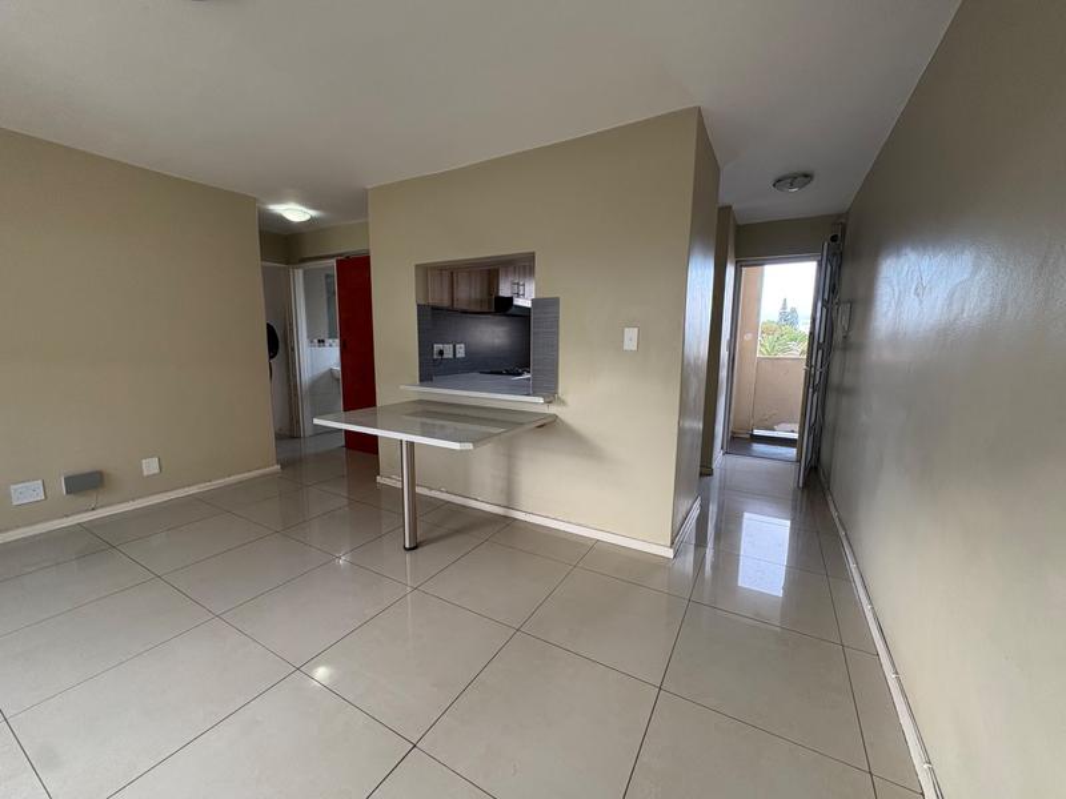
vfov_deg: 85.7
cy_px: 400
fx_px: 431
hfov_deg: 102.1
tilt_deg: -8.1
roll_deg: +0.0
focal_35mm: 14
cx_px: 533
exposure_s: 1/99
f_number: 2.2
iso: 200
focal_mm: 2.22
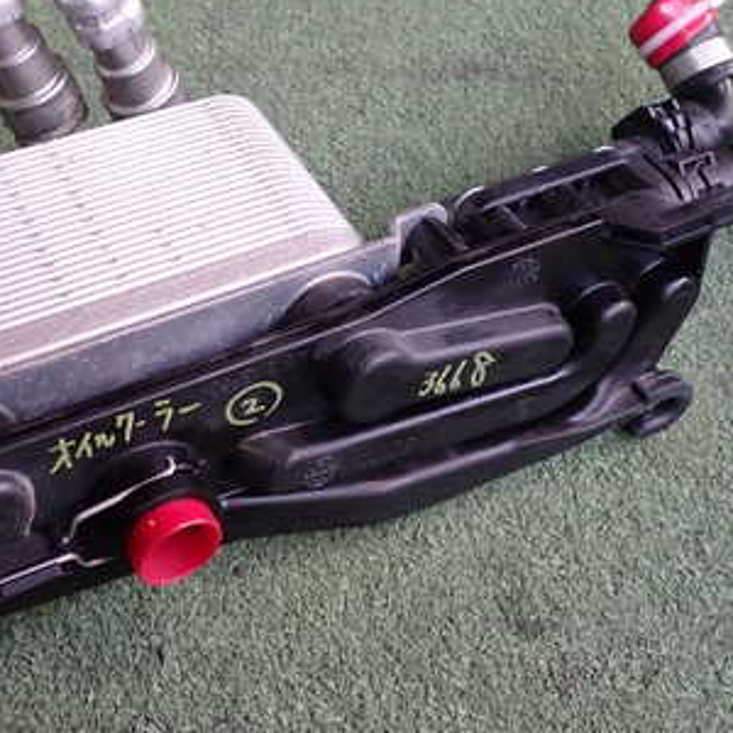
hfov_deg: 32.1
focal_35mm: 53
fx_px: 1270
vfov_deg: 32.0
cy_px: 247
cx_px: 279
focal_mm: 5.4
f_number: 2.3
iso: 200
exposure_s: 1/60
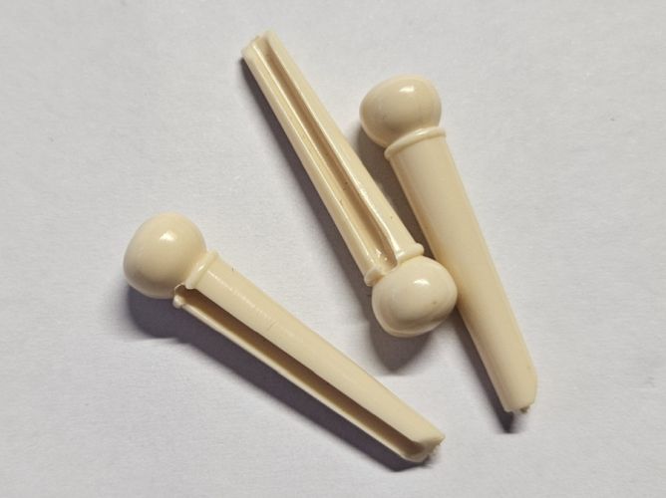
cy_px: 249
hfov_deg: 74.0
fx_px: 442
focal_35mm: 23
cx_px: 333
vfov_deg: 58.8
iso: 80
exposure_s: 1/101
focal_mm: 5.4
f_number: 1.8
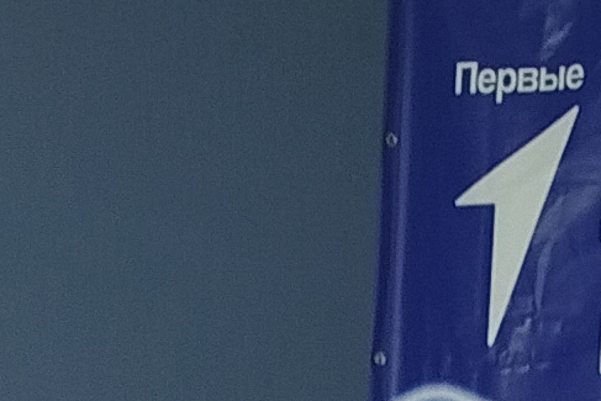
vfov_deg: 5.3
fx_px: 3423
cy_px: 1989
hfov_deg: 10.0
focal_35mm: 205
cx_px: 234
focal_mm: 5.31
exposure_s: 1/50
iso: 100
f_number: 1.7
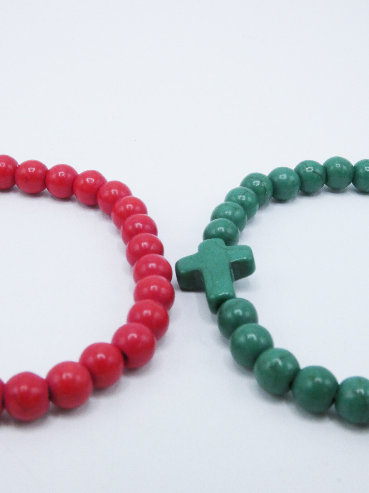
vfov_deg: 33.2
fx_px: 824
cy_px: 246
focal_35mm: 58
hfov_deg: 25.2
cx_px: 184
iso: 400
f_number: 8
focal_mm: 10.4
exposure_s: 1/320
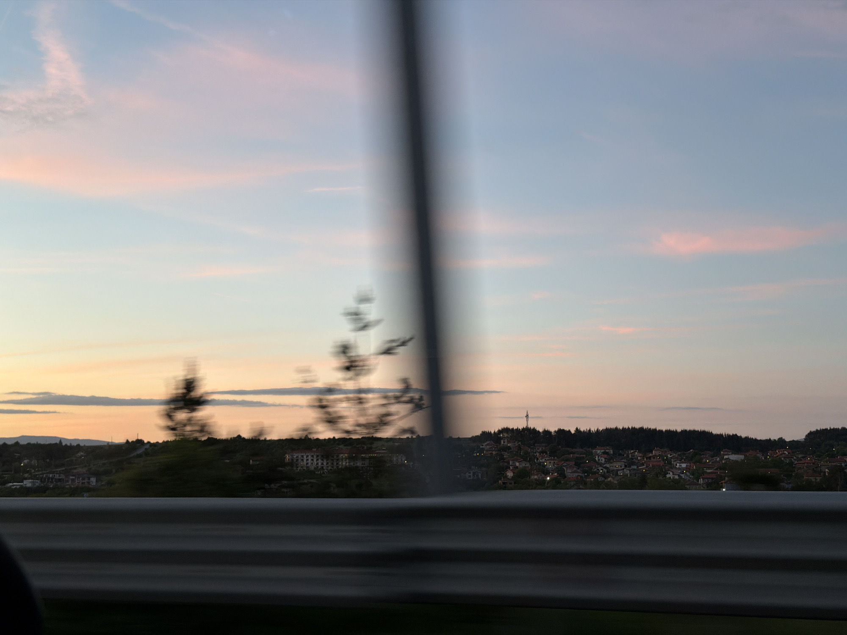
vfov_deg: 30.3
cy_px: 318
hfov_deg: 39.7
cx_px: 424
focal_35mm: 48
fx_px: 1174
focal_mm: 6.76
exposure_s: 1/83
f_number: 1.78
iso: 100
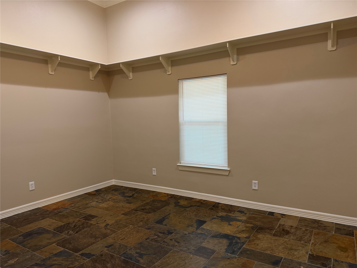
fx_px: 248
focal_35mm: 24
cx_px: 178
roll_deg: +1.2
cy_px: 134
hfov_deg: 71.6
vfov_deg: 56.8
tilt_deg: -3.2
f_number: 1.78
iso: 160
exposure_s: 1/60
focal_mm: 6.76
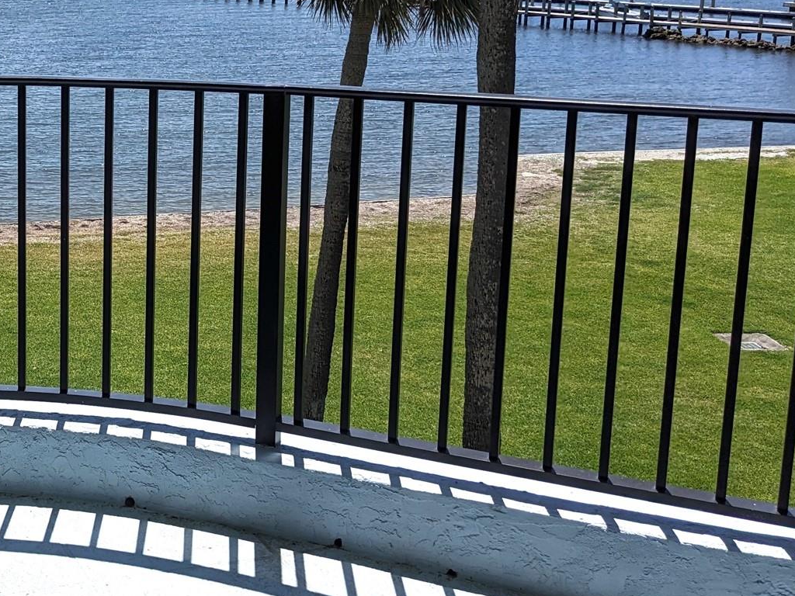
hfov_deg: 33.2
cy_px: 159
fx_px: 1240
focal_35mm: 54
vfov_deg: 26.7
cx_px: 42
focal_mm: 4.38
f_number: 1.73
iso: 70
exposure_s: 1/7812
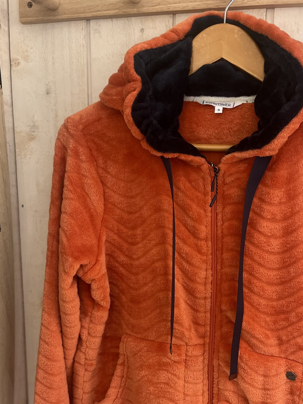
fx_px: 443
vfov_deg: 47.6
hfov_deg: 37.5
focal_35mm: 38
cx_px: 187
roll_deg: -0.9
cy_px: 291
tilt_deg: -11.5
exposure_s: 1/50
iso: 200
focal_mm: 5.1
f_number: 1.6
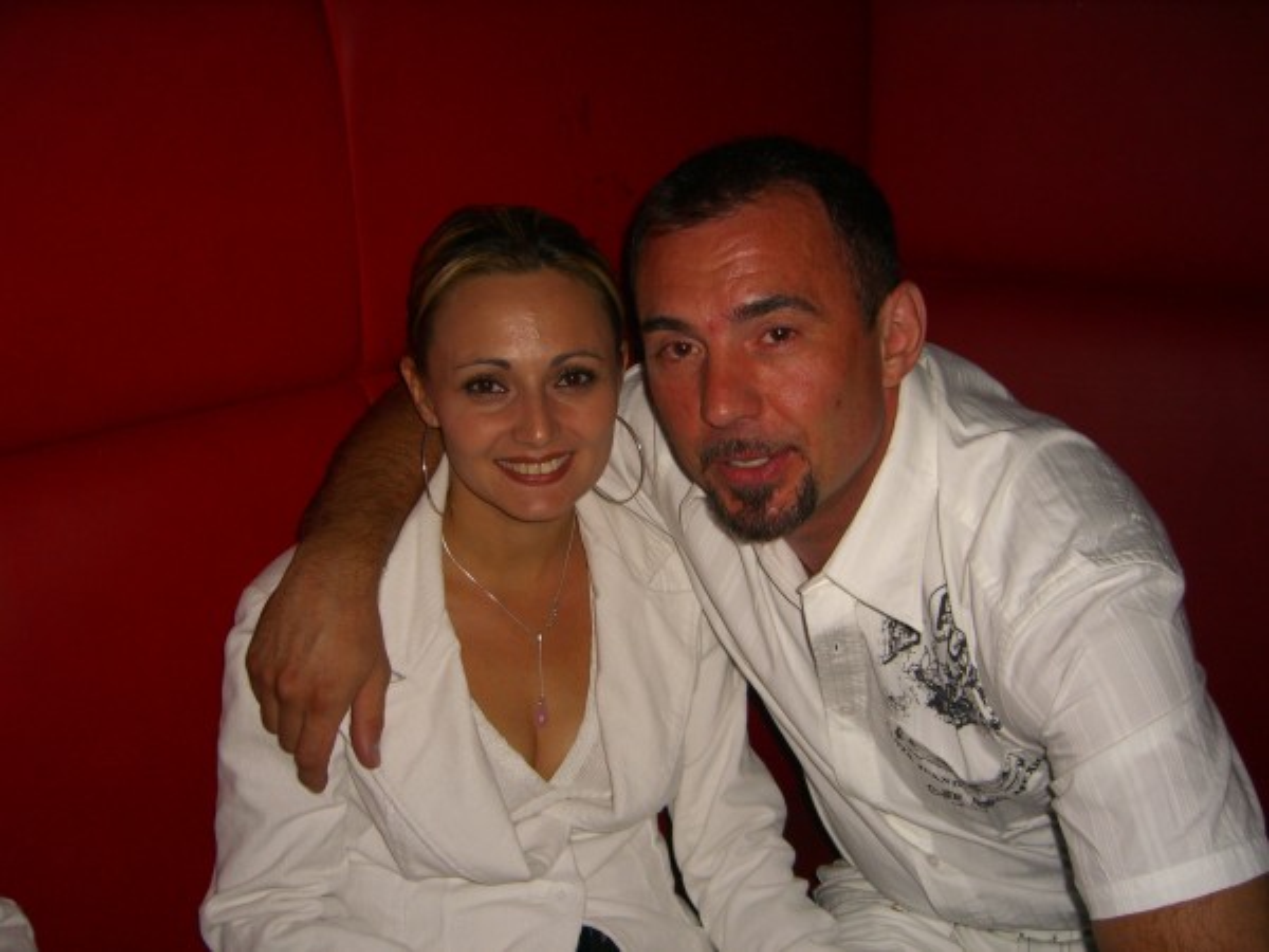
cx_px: 634
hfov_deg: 49.0
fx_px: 1393
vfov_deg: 37.7
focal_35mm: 38
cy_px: 476
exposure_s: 1/60
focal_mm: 7.9
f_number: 2.8
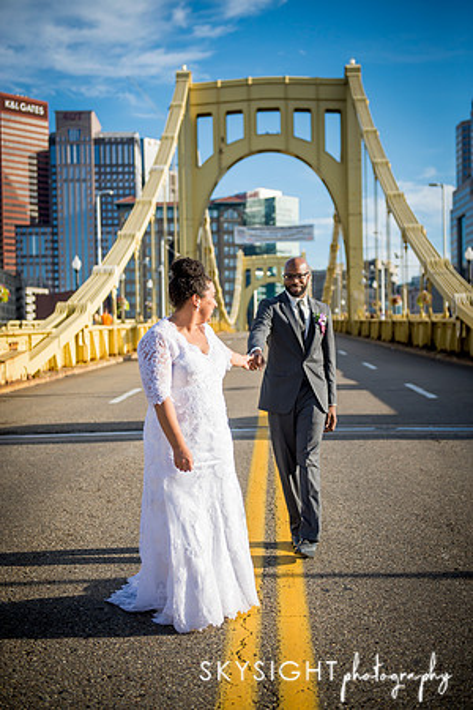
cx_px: 236
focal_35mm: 52
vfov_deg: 38.2
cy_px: 355
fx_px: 1025
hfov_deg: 26.0
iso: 250
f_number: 2.8
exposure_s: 1/3200
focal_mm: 52
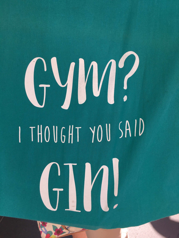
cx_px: 90
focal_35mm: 29
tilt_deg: -32.4
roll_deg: +2.6
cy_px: 119
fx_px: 200
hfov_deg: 48.2
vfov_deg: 61.7
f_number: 2.2
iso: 25
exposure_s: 1/442
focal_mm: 4.15
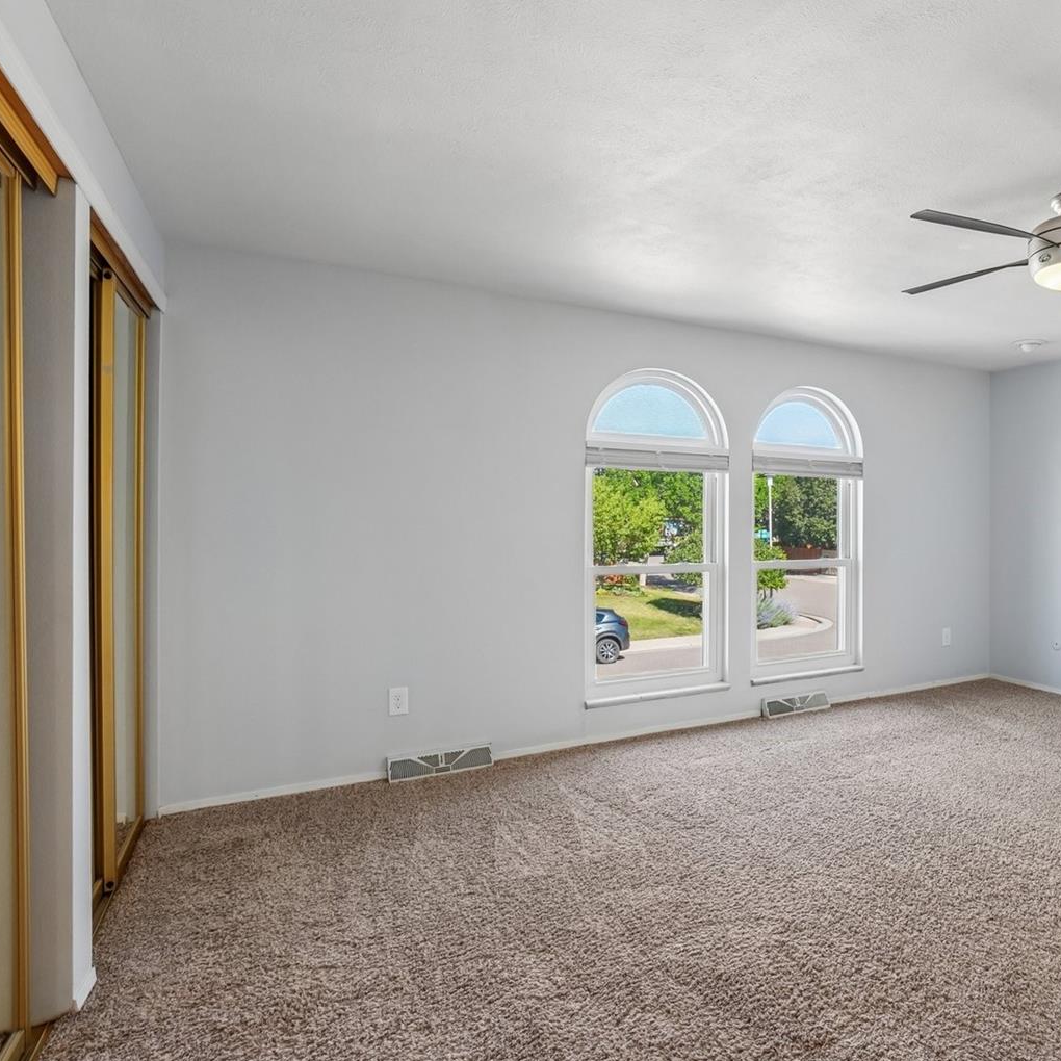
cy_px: 521
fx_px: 694
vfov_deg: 74.8
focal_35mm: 20
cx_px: 792
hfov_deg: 70.0
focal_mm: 10
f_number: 8
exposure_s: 1/15
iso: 400
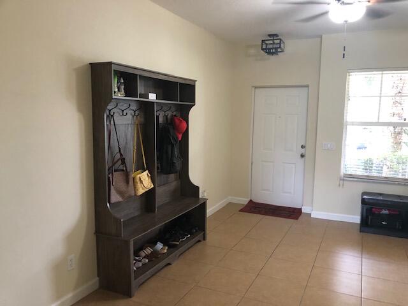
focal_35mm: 28
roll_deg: -0.4
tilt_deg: -6.9
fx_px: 330
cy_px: 153
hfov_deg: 63.4
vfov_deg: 49.7
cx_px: 204
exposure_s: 1/15
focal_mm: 3.99
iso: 80
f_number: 1.8
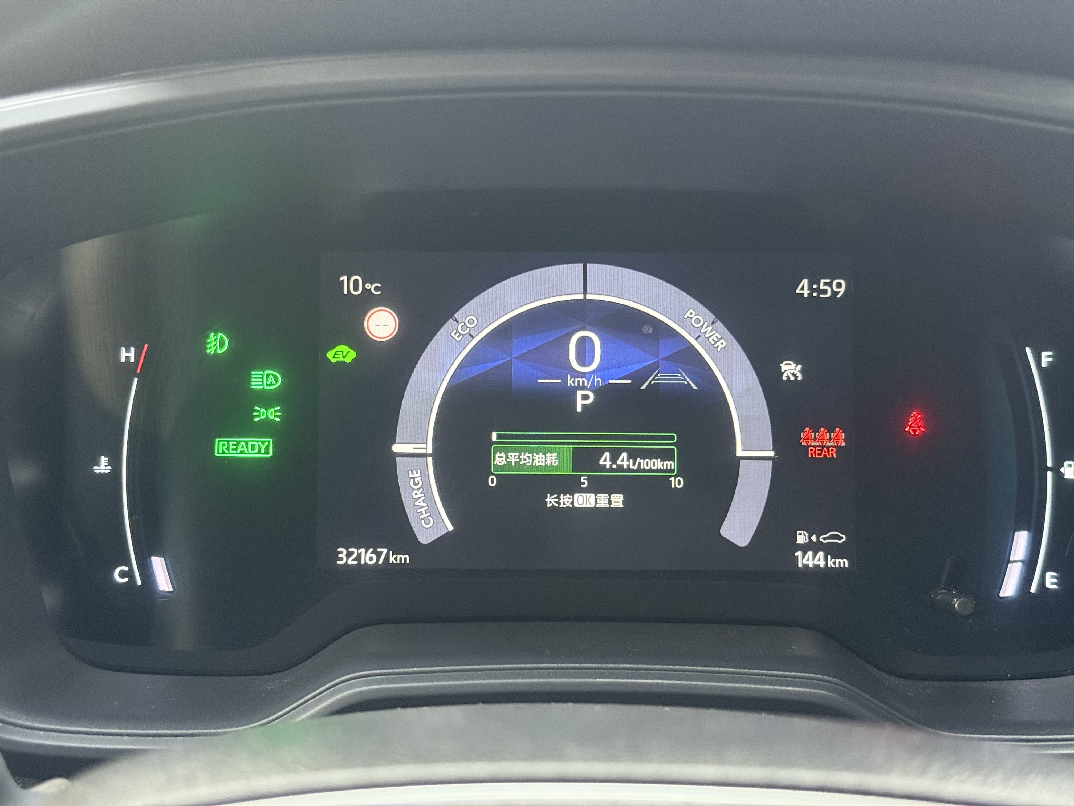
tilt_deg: -17.6
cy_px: 403
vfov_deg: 30.3
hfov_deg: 39.7
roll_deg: -0.3
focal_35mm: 48
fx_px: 1489
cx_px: 537
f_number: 1.78
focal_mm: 6.76
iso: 500
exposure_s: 1/38
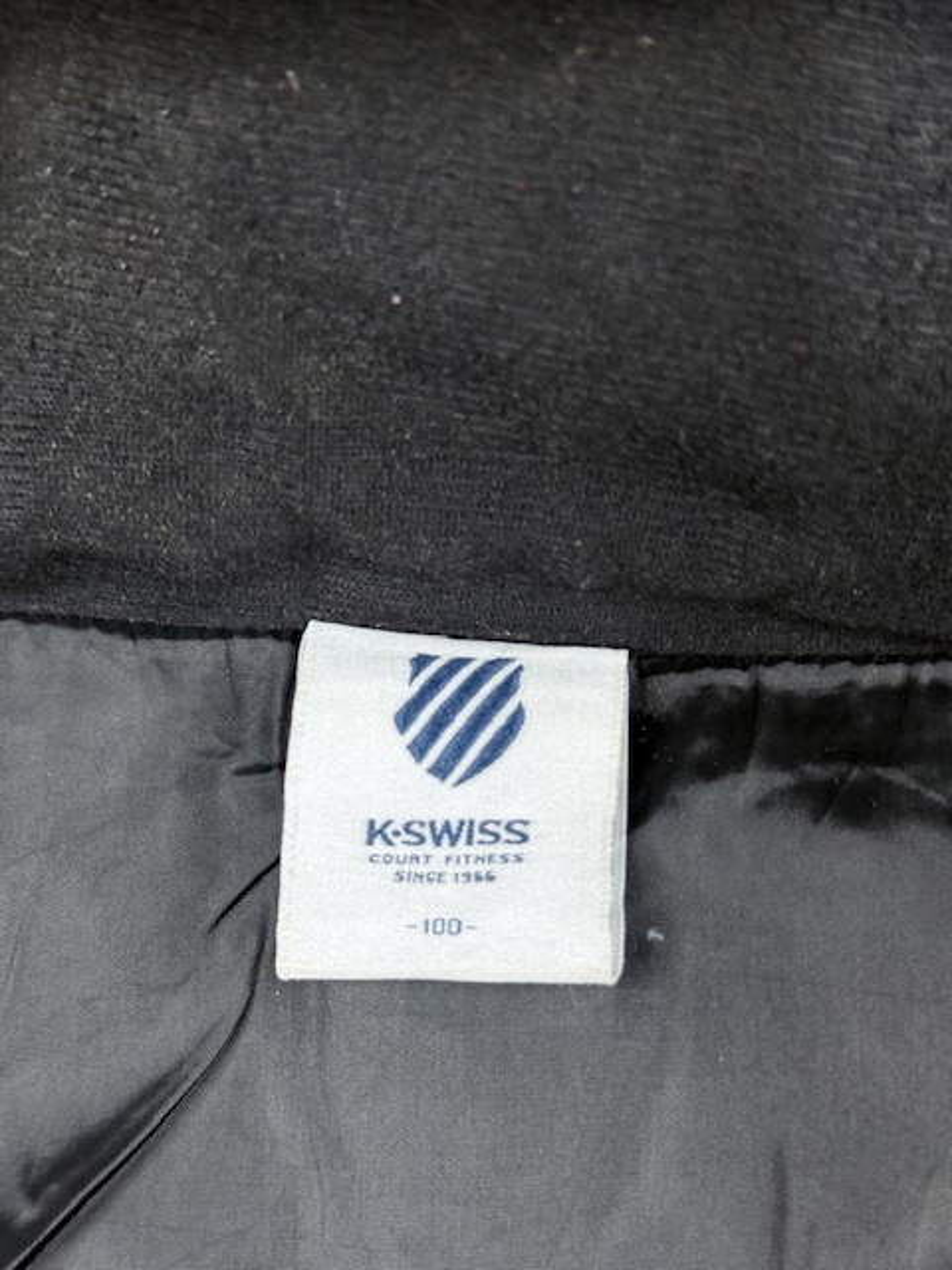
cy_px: 635
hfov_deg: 30.3
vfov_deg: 39.7
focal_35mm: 48
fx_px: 1760
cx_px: 476
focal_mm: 6.76
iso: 80
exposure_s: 1/100
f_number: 1.78
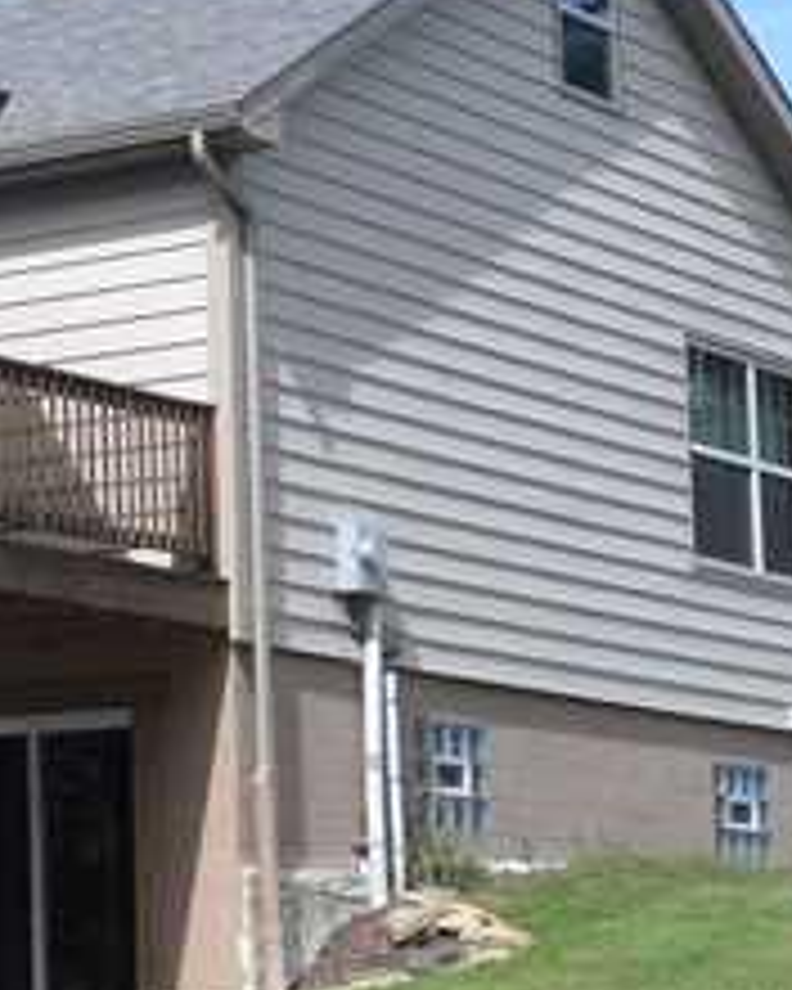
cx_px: -441
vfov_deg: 15.0
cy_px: 351
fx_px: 3750
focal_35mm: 128
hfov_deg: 11.5
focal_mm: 6.6
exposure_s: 1/750
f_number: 3.8
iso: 80
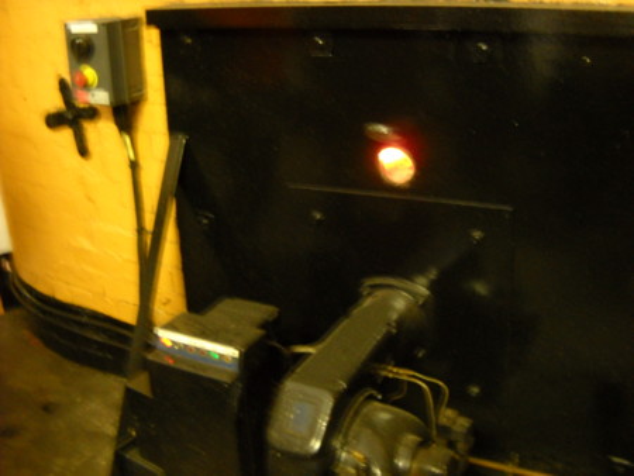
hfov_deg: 45.8
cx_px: 317
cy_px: 238
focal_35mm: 41
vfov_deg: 35.2
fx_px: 751
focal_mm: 6.72
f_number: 3.1
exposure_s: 1/2
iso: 400
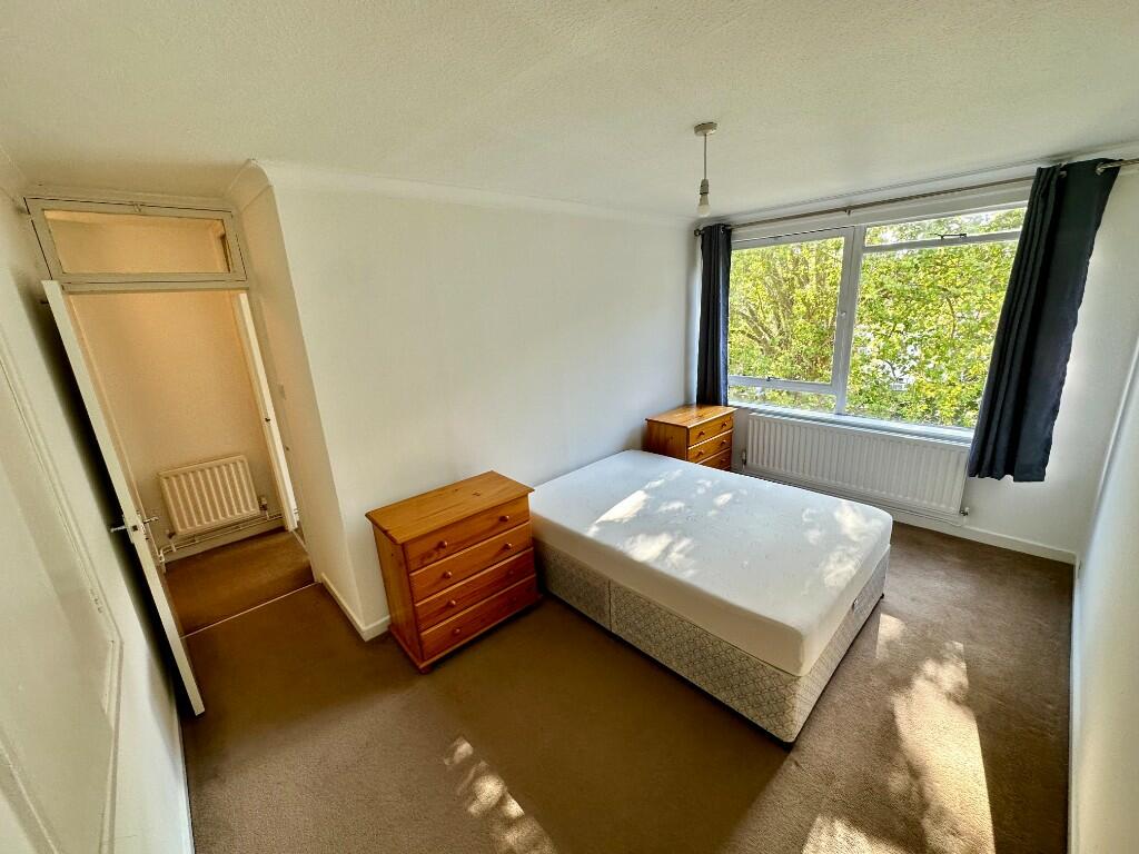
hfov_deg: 102.1
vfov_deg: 85.7
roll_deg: +3.2
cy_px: 427
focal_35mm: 14
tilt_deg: -15.7
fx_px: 461
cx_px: 570
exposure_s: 1/99
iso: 50
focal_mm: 2.22
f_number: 2.2
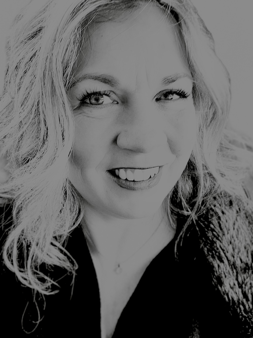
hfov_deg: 46.8
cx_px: 126
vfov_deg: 60.0
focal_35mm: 30
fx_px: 292
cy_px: 169
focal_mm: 2.71
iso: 160
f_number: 2.2
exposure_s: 1/60
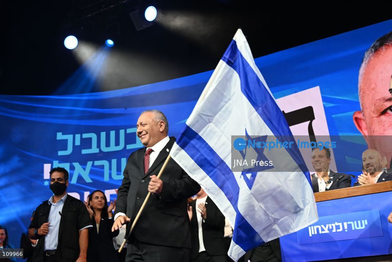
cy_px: 131
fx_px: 490
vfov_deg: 29.9
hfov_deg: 43.6
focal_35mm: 45
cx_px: 196
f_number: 4
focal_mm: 30
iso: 400
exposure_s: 1/160
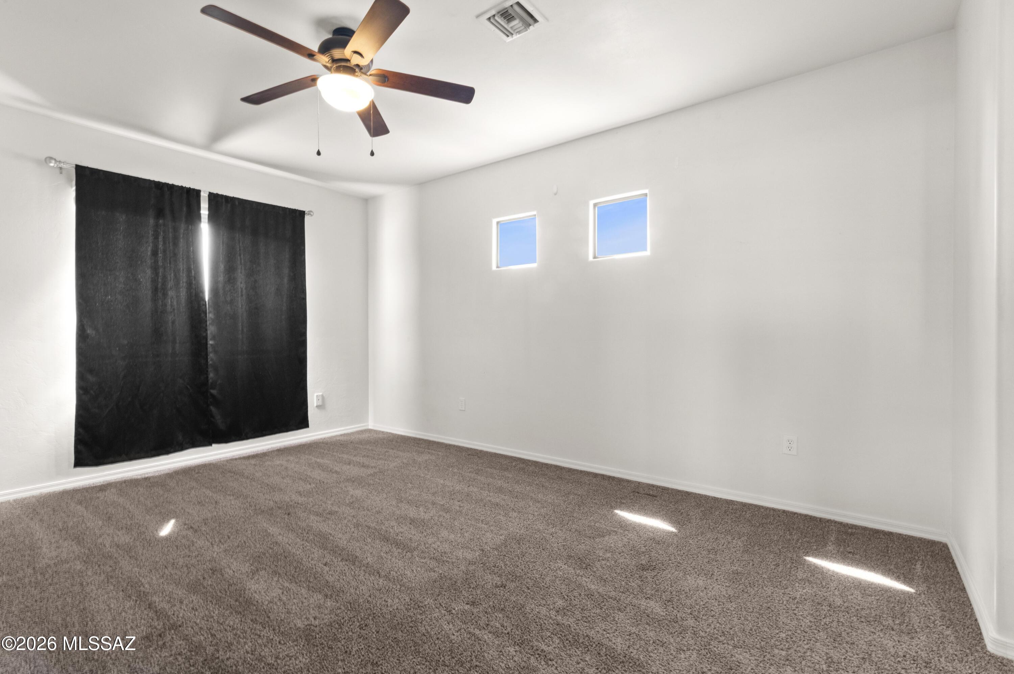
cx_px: 507
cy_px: 337
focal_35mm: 16
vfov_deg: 73.7
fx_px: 450
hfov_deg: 96.8
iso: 800
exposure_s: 1/1.67
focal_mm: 16
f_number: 22
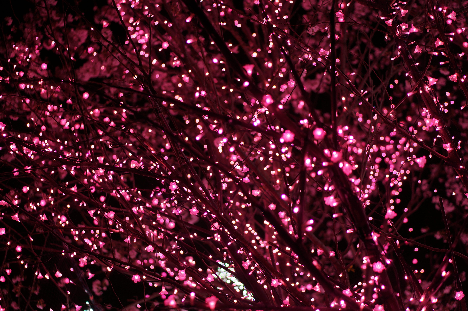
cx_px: 234
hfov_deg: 27.0
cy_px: 156
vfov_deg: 18.1
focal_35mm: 75
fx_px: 974
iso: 100
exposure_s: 1/100
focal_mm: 50
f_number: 1.8
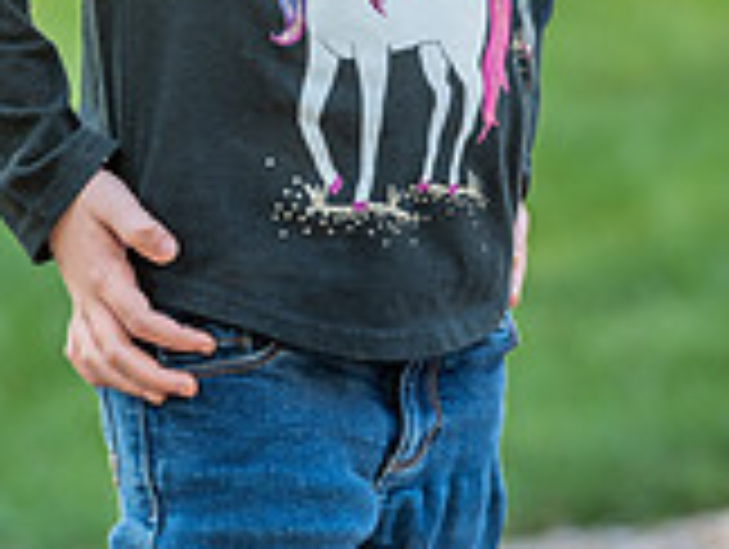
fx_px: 10946
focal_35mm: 519
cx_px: 380
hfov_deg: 3.8
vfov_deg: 2.9
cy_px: -351
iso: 100
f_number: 6.3
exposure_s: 1/125
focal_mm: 195
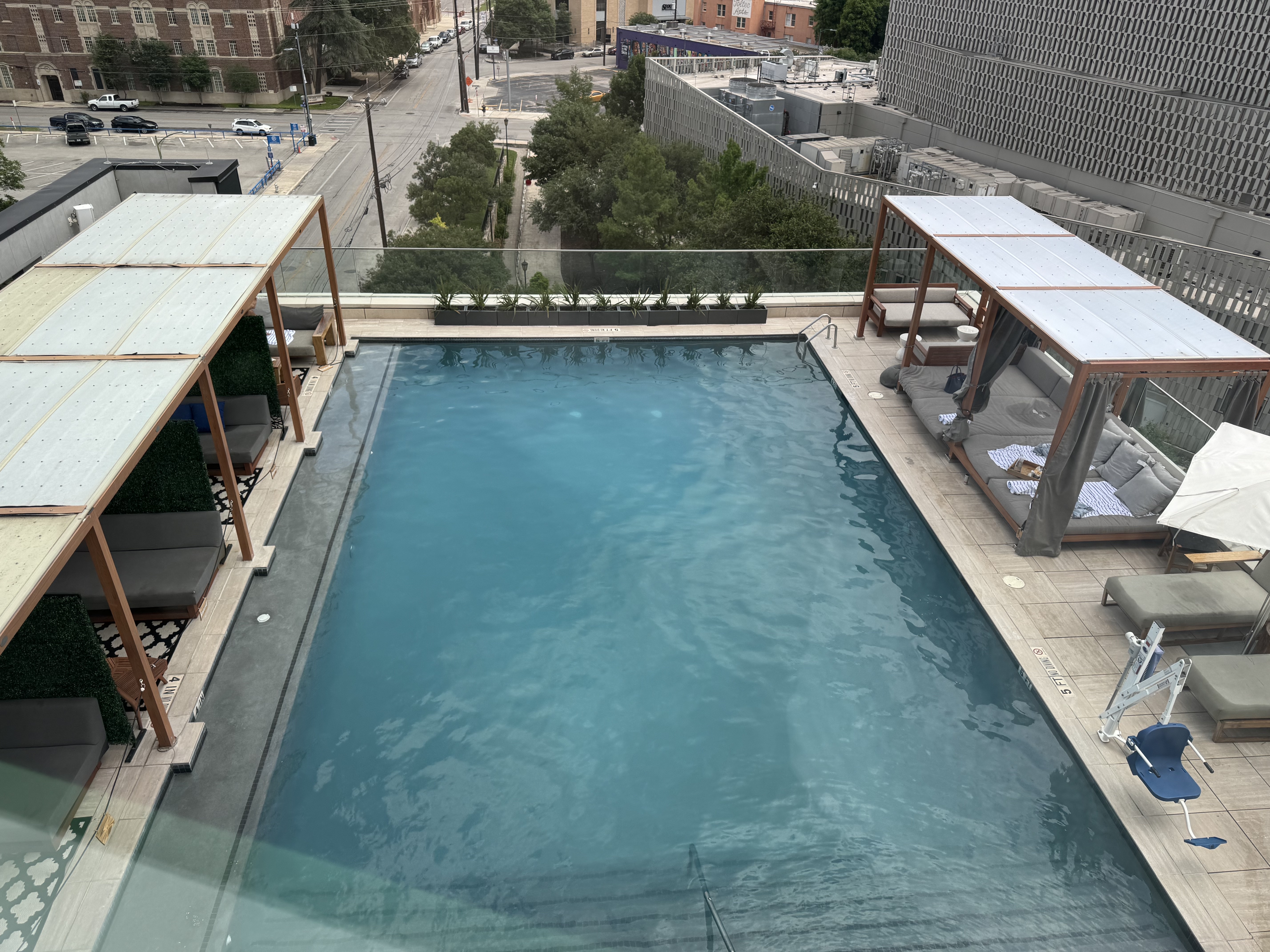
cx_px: 635
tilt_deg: -32.6
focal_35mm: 24
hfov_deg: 71.6
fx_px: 881
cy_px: 476
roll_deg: -2.0
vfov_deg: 56.8
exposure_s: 1/1456
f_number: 1.78
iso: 80
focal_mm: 6.76
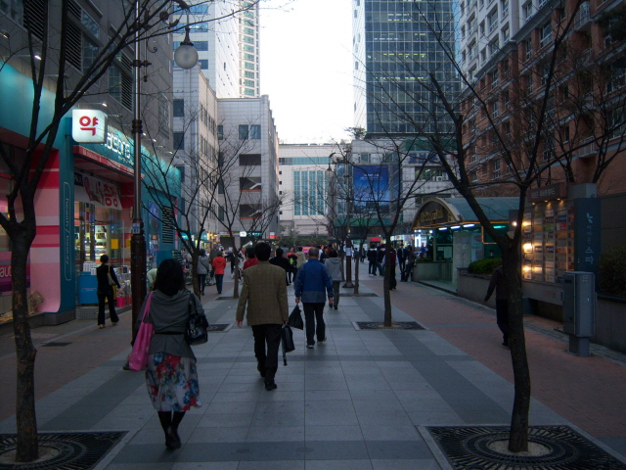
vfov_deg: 39.7
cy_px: 235
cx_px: 313
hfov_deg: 51.4
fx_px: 651
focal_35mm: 36
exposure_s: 1/60
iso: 125
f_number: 2.8
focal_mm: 7.5
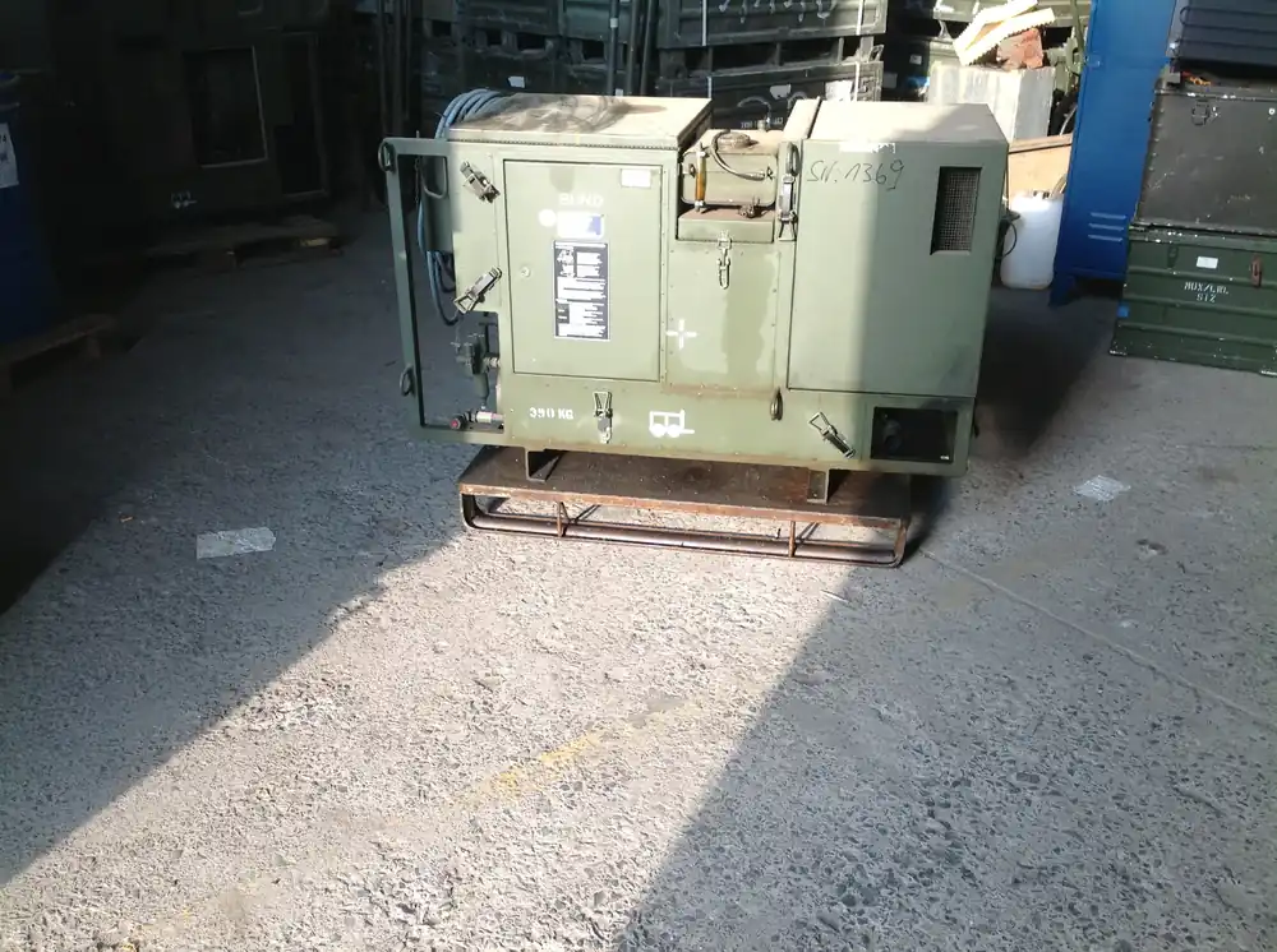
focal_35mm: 35
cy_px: 476
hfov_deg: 52.7
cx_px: 638
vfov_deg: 40.6
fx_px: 1289
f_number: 2.4
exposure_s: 1/120
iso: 80
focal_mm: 4.28
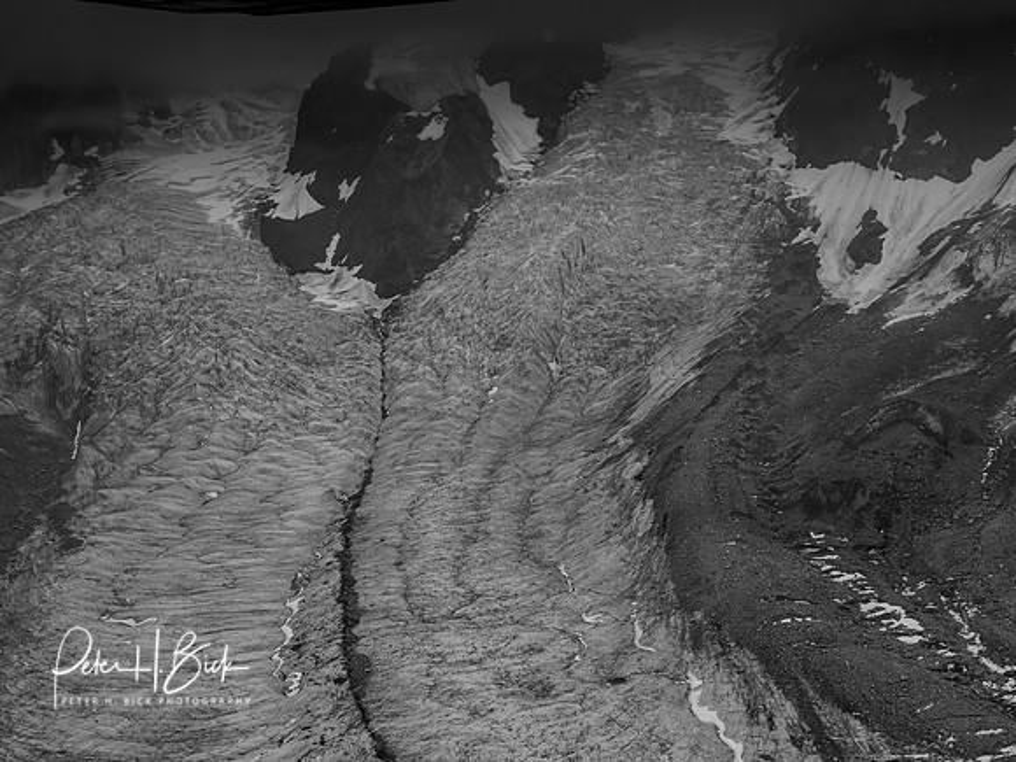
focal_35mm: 48
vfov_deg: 30.3
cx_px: 508
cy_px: 381
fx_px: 1409
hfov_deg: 39.7
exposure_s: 1/800
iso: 400
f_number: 7.1
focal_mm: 24
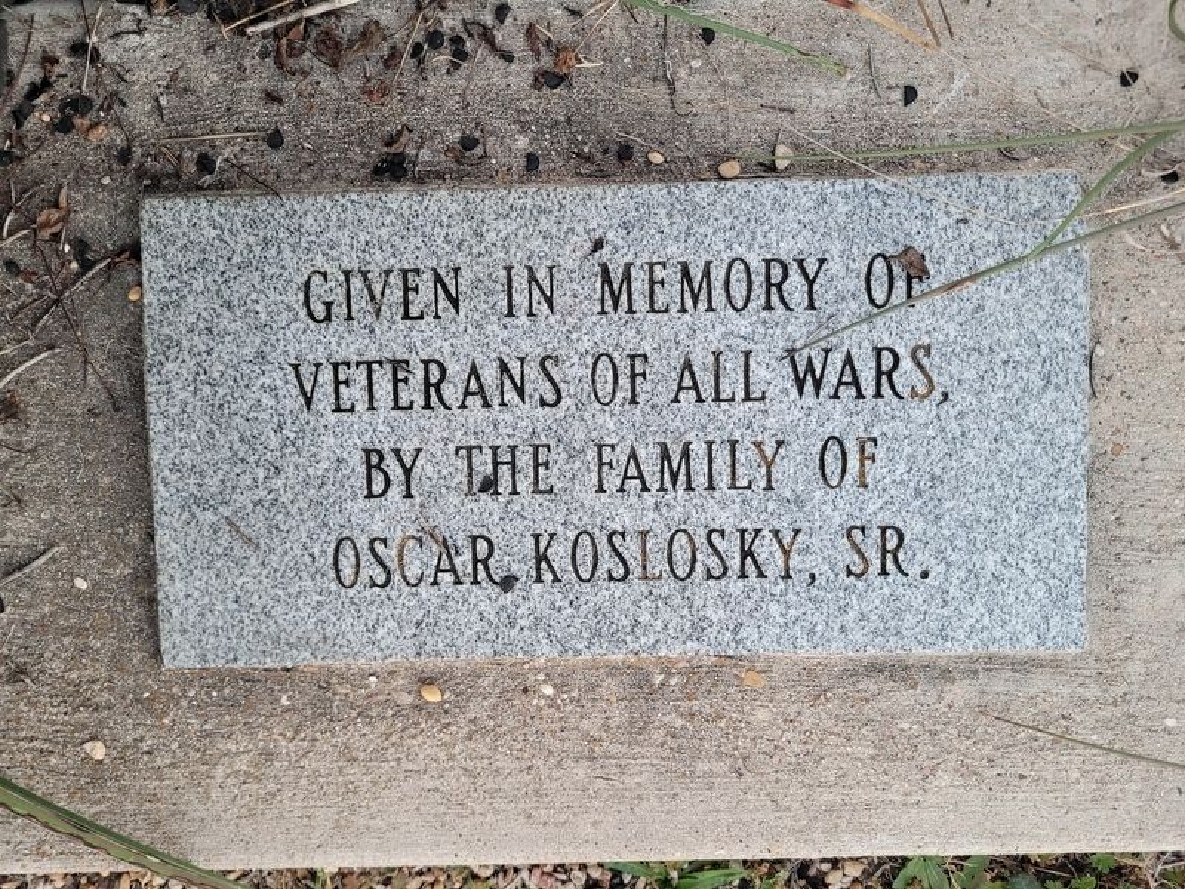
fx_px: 890
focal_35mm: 26
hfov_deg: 67.3
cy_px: 444
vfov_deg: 53.1
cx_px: 592
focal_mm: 5.4
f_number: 1.8
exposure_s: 1/120
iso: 200
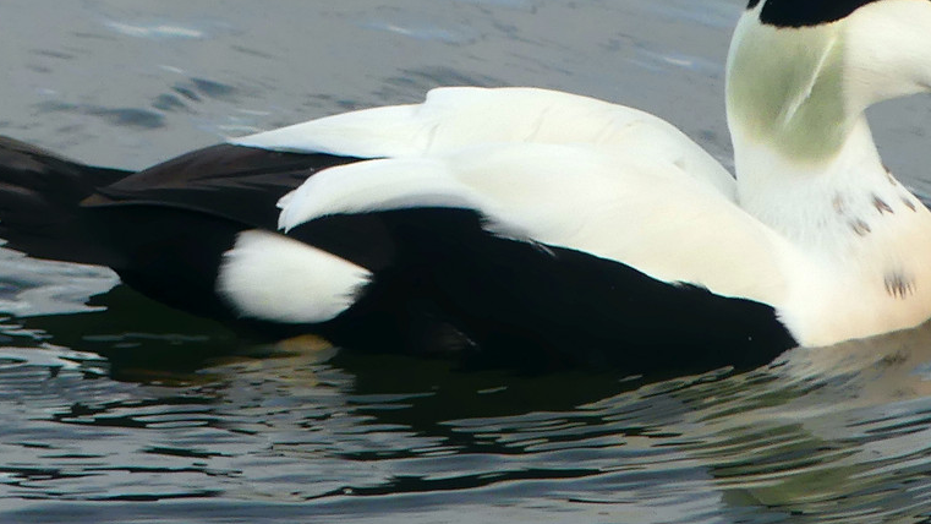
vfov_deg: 0.7
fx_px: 45273
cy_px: 252
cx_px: 585
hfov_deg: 1.2
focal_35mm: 1834
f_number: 3.5
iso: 100
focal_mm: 108
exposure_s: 1/250
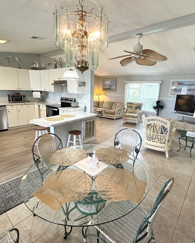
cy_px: 120
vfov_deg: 83.3
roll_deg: -2.6
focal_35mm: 19
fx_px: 137
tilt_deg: -13.0
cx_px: 107
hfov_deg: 70.7
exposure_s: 1/120
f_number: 2.2
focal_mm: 2.22
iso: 250
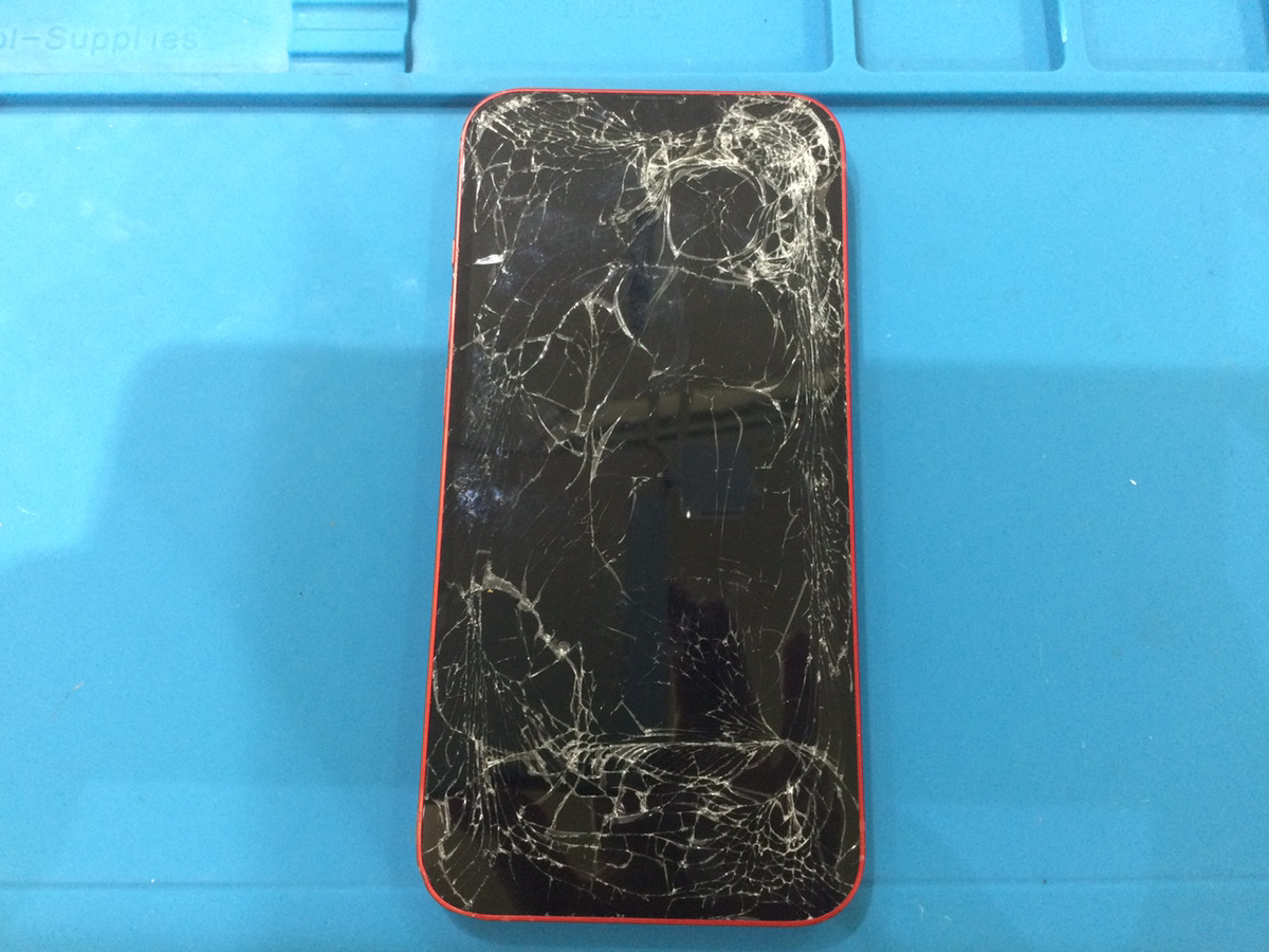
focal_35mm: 31
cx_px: 634
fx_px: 1136
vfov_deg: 45.4
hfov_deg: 58.4
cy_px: 476
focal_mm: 3.3
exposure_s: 1/30
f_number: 2.4
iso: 125
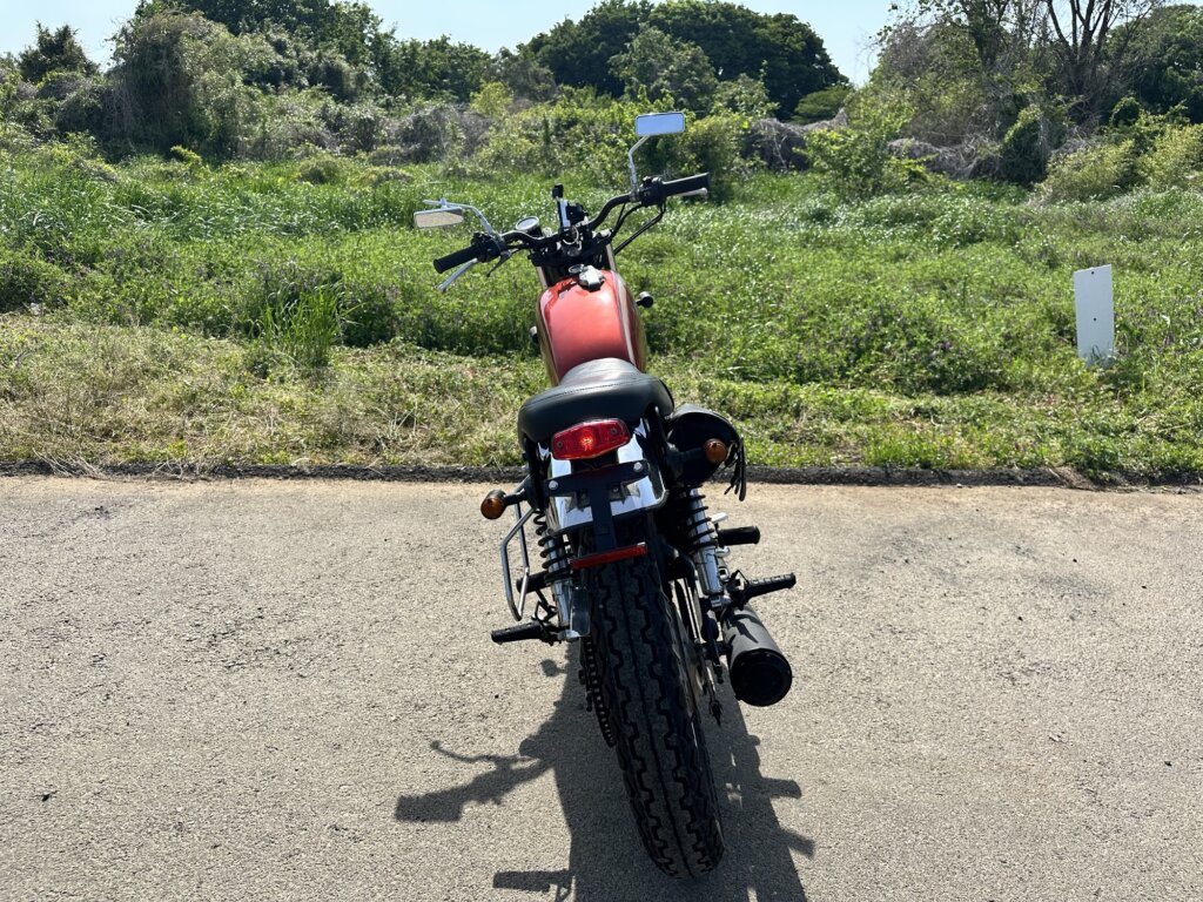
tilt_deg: -19.0
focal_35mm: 24
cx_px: 602
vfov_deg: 56.8
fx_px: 834
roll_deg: -1.1
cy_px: 451
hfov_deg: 71.6
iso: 80
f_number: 1.78
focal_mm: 6.86
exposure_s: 1/3356
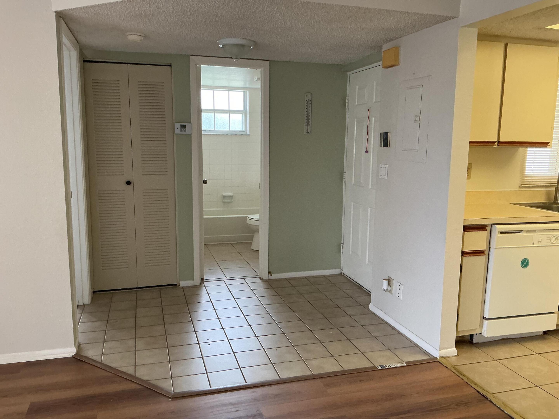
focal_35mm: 29
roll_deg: +0.1
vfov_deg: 48.2
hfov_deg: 61.7
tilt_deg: -10.4
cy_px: 210
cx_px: 280
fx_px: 468
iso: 125
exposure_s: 1/60
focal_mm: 3
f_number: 1.8
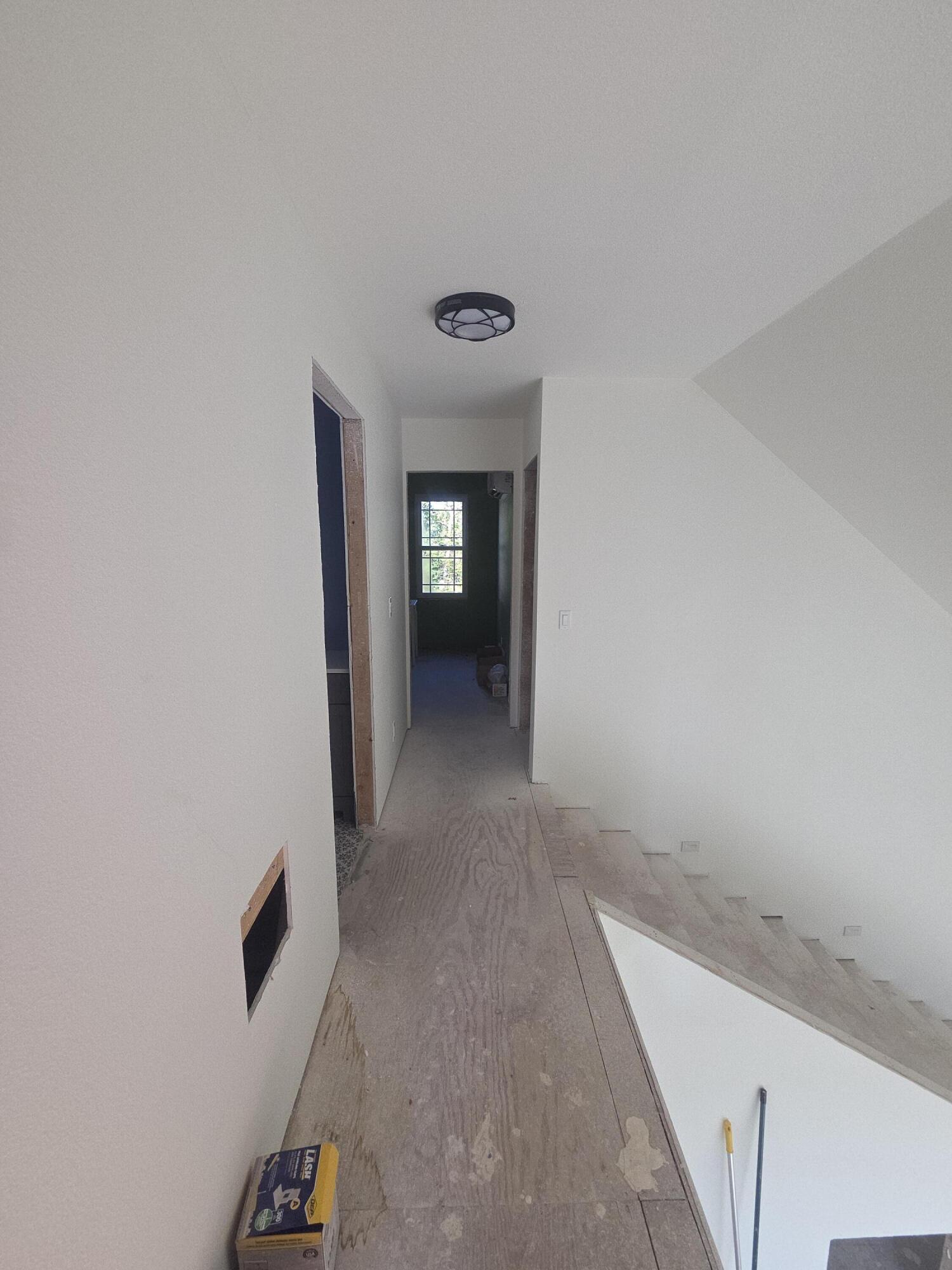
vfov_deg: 106.2
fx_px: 477
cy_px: 635
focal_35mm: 13
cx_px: 476
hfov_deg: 89.9
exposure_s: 1/120
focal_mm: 2.2
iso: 64
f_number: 2.2
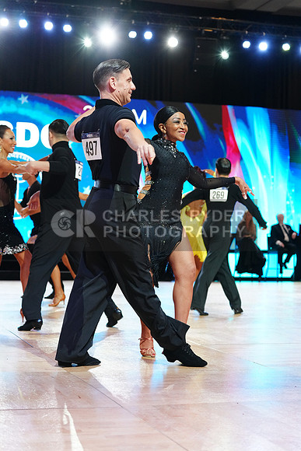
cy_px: 226
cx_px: 150
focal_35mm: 70
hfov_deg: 19.5
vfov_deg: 28.8
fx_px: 877
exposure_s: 1/250
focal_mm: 70
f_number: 4
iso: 2500
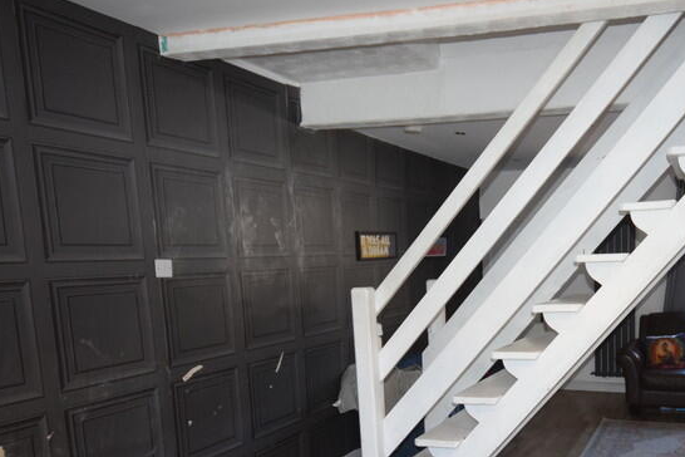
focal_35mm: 31
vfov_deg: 41.3
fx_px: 589
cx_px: 536
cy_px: 335
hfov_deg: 56.5
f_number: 4.2
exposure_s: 1/80
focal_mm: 11
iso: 800
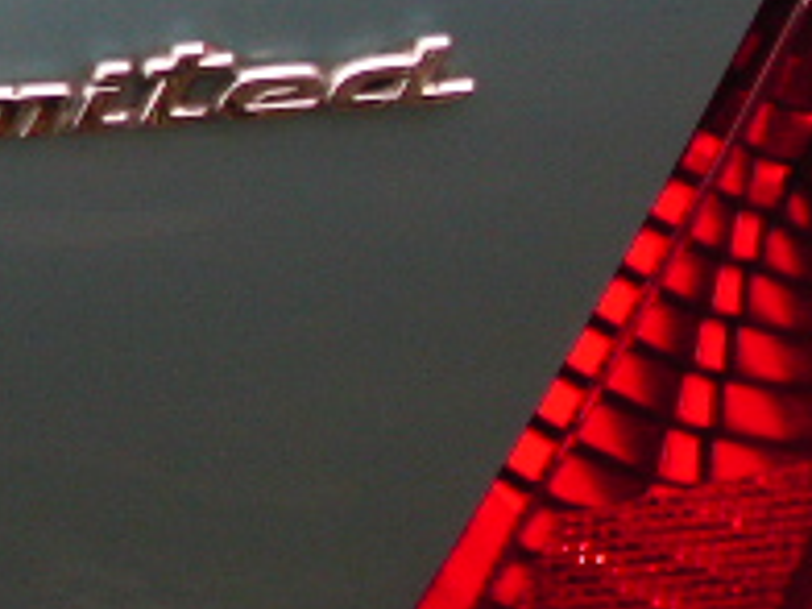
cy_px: 25
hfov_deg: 14.8
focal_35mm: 124
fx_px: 2909
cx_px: -385
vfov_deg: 11.8
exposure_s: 1/158
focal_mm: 5.8
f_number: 3.5
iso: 50
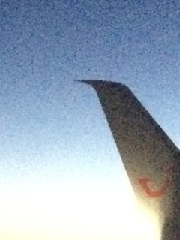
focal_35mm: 145
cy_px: 453
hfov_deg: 9.5
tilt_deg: -12.3
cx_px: -194
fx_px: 1005
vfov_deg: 12.3
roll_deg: -2.9
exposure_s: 1/15
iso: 1600
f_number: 2.2
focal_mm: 4.15
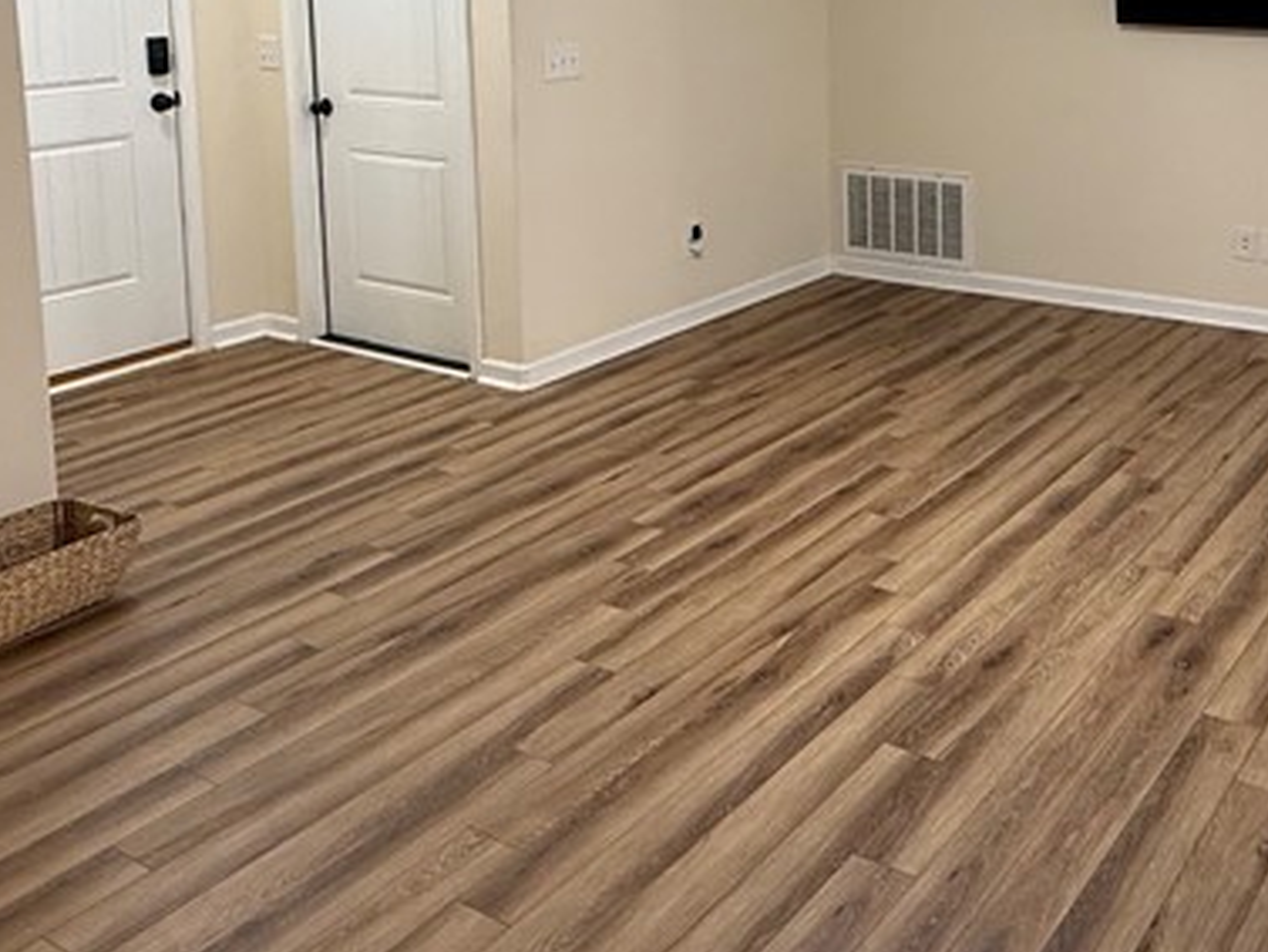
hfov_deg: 46.8
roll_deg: +0.5
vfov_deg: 35.2
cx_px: 982
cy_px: 64
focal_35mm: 38
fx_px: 1392
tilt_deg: -5.4
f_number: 2.2
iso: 200
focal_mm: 2.22
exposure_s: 1/60
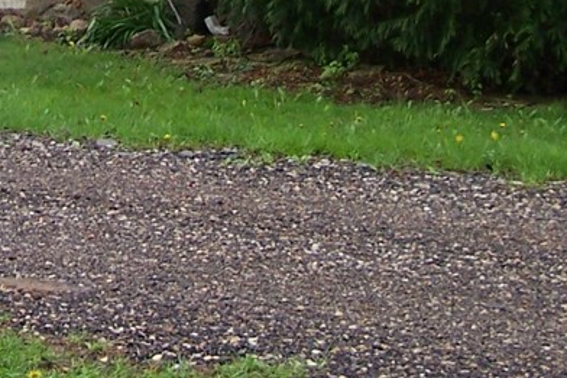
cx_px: -22
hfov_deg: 13.2
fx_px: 2409
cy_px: -369
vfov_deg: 8.5
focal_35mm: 153
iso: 80
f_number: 2.8
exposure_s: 1/80
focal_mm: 6.7
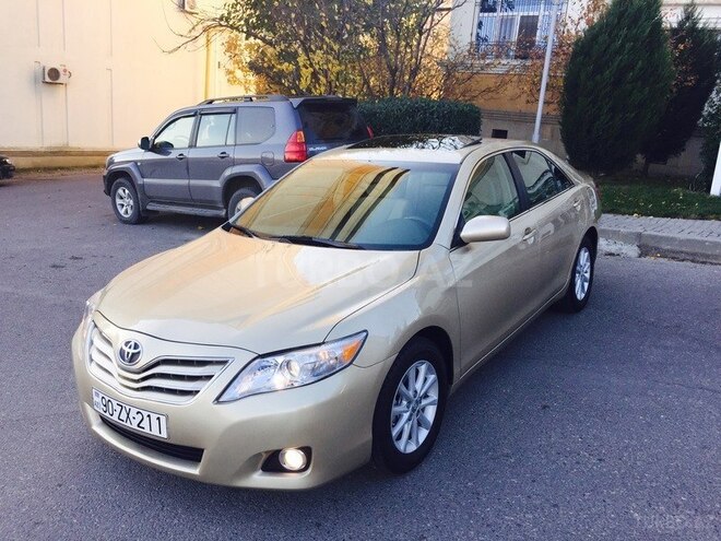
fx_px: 604
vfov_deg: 48.2
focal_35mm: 29
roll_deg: -5.6
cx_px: 360
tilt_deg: -15.9
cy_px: 270
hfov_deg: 61.7
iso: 32
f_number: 2.2
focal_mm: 4.15
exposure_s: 1/514
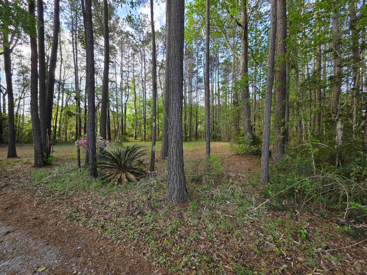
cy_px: 138
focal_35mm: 13
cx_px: 184
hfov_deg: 106.2
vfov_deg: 89.9
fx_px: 138
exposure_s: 1/120
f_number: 1.9
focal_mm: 2.2
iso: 20
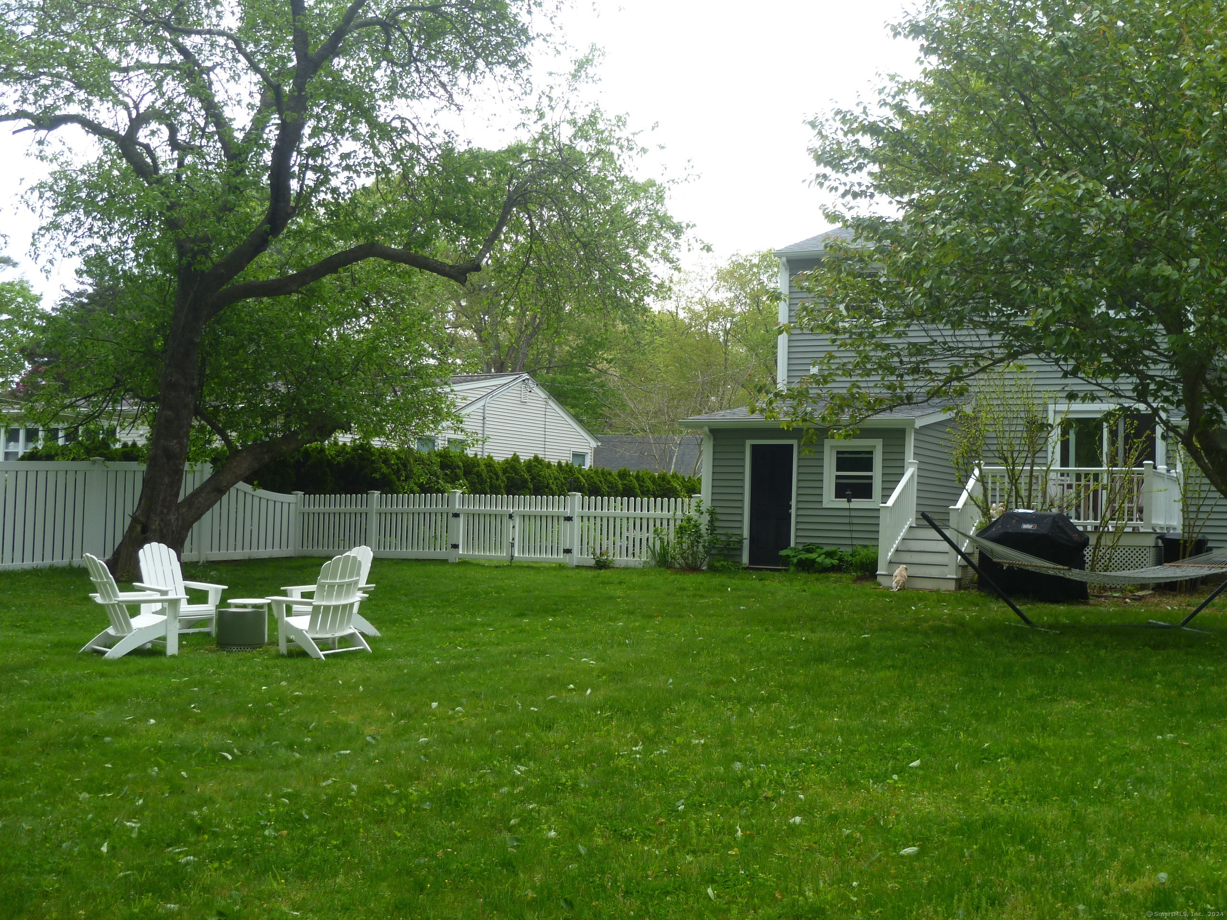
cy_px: 460
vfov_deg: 34.3
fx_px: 1489
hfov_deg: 44.8
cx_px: 614
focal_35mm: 42
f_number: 3.3
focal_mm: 7.5
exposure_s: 1/320
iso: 80
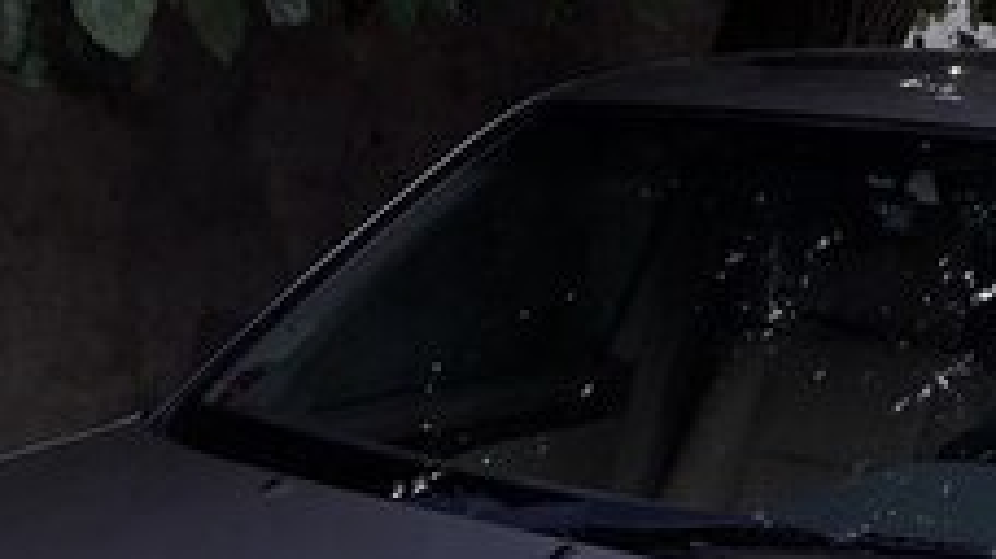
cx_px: 594
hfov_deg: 25.0
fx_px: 2244
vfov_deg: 13.2
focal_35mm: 85
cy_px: 897
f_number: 1.9
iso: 40
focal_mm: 3.6
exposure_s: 1/129
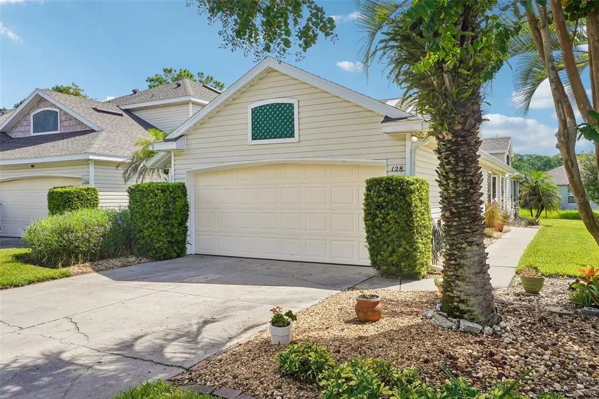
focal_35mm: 28
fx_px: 466
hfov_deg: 65.5
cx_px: 300
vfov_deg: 46.4
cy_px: 200
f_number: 20
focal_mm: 28
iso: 100
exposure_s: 1/30
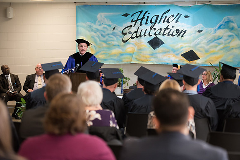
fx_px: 633
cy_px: 80
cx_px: 120
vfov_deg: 14.4
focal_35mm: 95
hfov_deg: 21.5
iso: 2500
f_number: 2.8
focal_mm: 95
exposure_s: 1/200
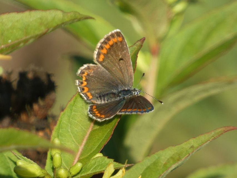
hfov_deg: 2.1
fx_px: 6485
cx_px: 118
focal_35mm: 947
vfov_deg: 1.6
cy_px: 89
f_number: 5.6
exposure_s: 1/125
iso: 80
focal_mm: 169.6
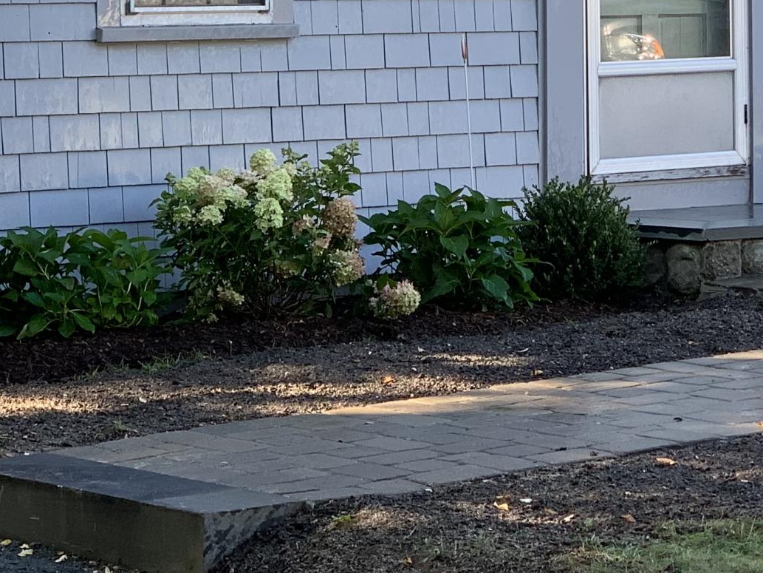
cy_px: -160
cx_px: 513
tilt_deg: +2.4
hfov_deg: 13.1
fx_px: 3329
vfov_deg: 9.7
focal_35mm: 151
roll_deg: +0.2
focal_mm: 6
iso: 25
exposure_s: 1/122
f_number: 2.4
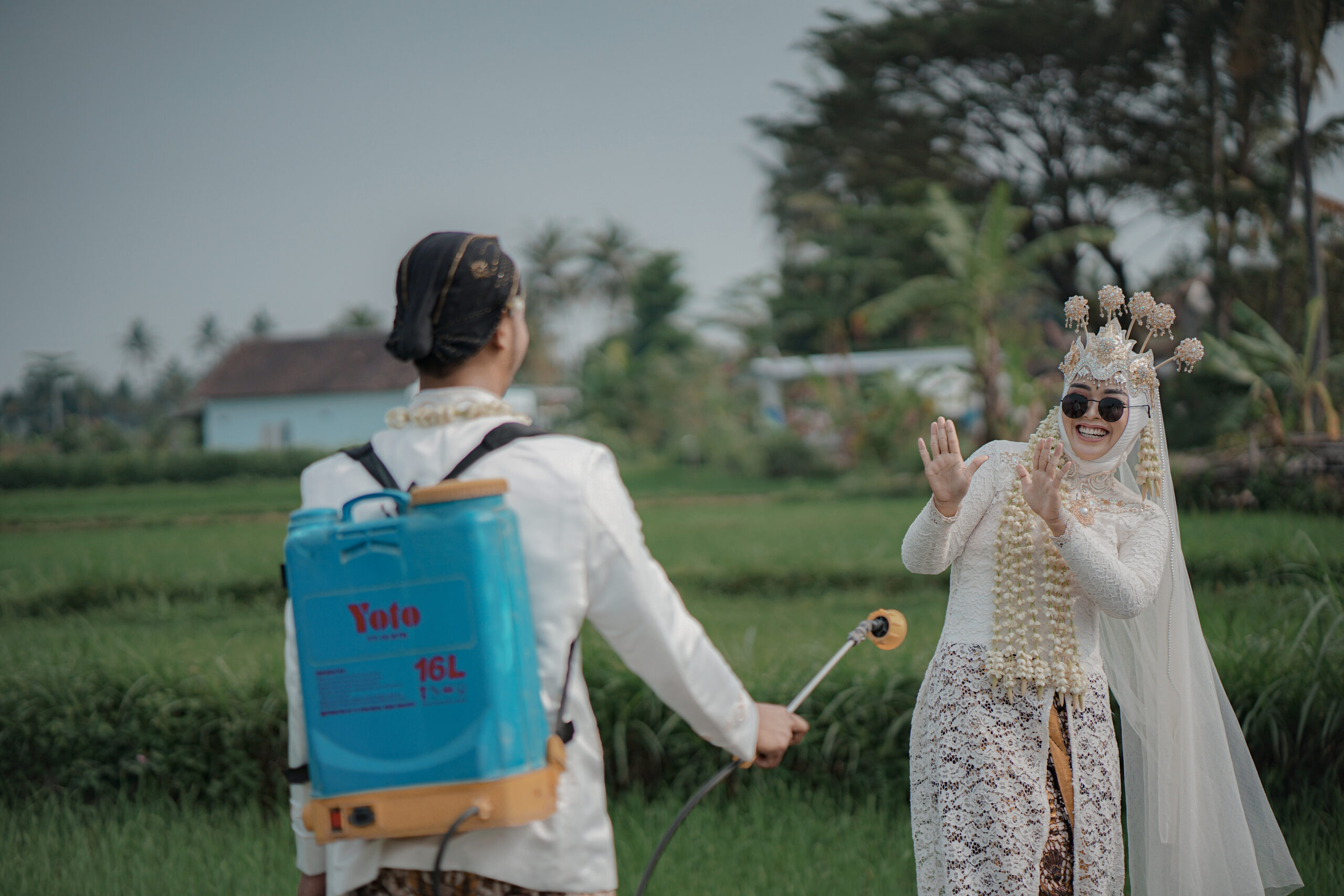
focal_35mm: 85
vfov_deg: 16.1
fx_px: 3173
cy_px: 448
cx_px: 672
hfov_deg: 23.9
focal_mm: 85
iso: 125
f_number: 1.8
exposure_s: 1/4000
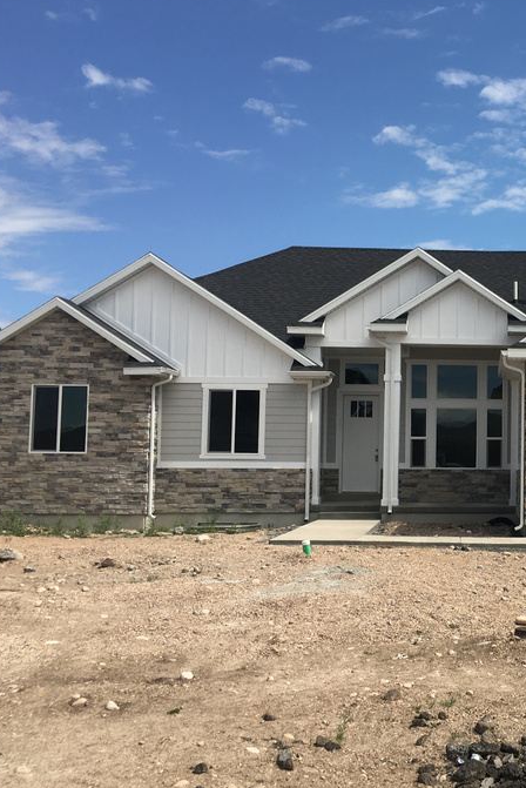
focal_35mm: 46
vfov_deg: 42.7
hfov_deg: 27.3
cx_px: 547
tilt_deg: +4.8
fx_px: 1007
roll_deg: -0.2
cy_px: 415
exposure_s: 1/1876
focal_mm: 4.15
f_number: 2.2
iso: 25
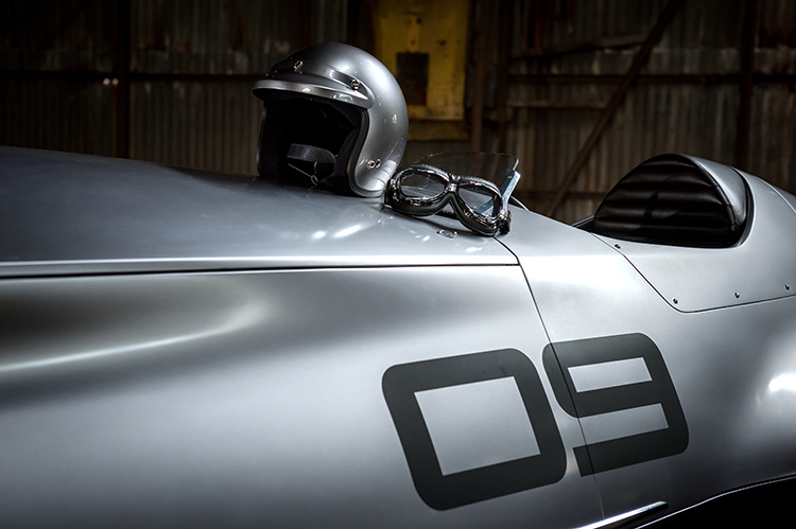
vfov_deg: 24.2
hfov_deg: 35.7
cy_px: 264
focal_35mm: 56
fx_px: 1237
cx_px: 398
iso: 1250
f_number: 4
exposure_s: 1/125
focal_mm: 56
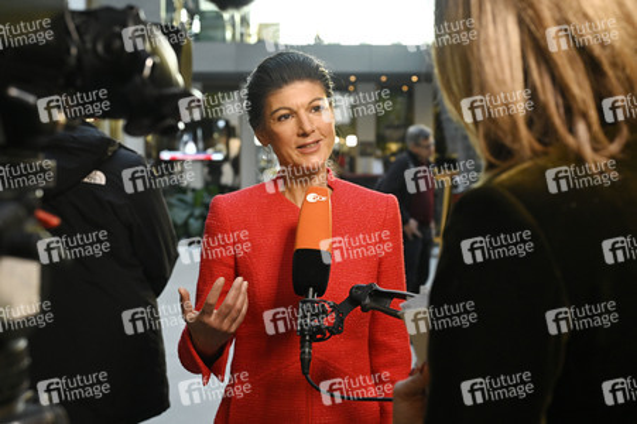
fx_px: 849
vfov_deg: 28.0
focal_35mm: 48
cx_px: 318
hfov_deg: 41.1
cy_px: 212
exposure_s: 1/320
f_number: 4.5
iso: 5000
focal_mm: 48
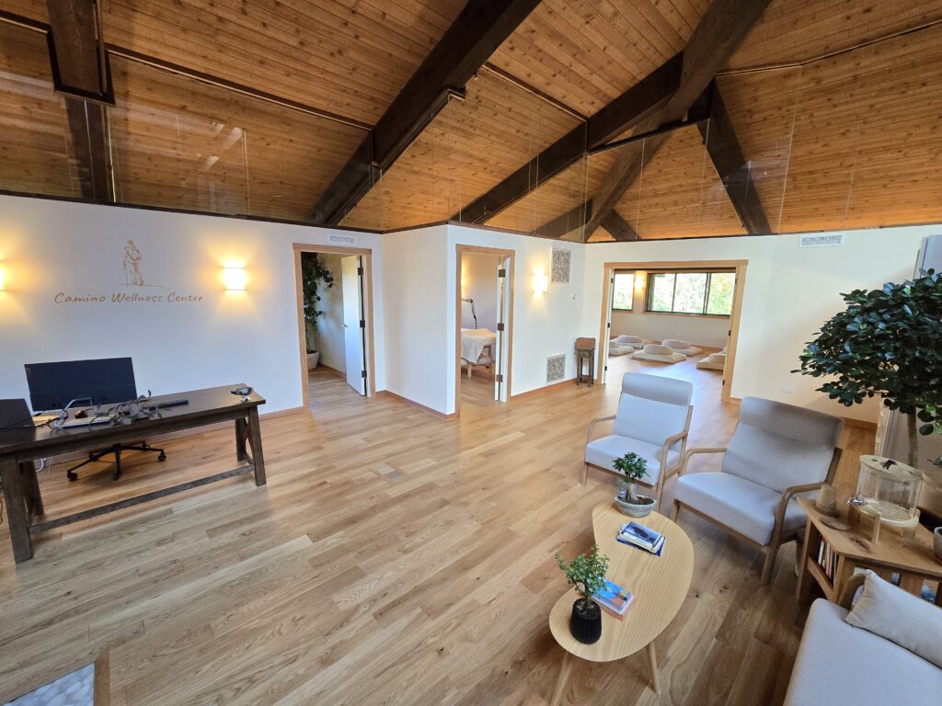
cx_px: 471
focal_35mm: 13
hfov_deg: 106.2
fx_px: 354
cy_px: 353
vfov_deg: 89.9
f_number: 2.2
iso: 400
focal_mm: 2.2
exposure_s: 1/60
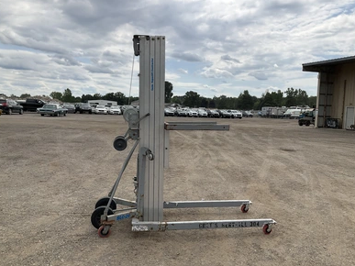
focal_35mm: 30
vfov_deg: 46.8
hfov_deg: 60.0
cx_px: 177
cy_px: 134
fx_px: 308
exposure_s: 1/3125
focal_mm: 3
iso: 25
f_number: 1.8
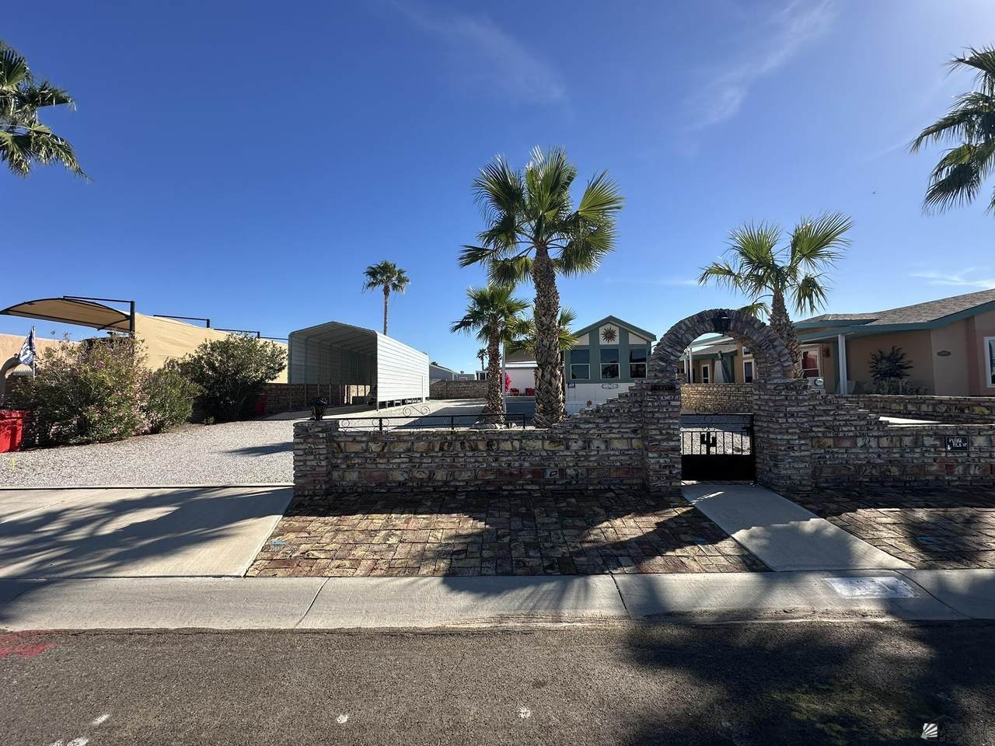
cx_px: 498
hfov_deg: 102.1
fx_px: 402
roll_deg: +0.8
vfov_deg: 85.7
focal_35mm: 14
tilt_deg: +3.5
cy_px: 373
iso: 50
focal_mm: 2.22
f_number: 2.2
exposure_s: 1/1715
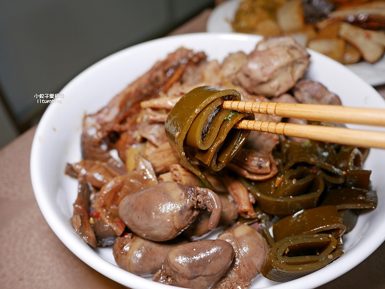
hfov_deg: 63.4
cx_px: 192
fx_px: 312
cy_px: 144
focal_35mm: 28
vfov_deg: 49.8
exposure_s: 1/60
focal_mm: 14
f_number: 2.5
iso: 250
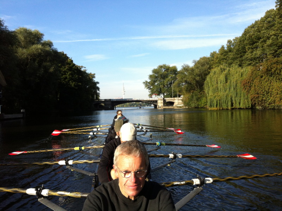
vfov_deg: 40.6
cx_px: 141
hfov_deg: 52.7
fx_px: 285
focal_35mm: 35
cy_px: 106
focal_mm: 3.85
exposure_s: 1/914
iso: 80
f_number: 2.8
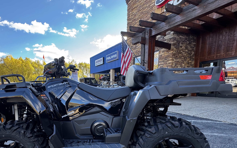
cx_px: 96
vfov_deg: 60.0
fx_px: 123
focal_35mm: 19
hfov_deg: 87.0
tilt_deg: -10.4
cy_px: 104
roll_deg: +1.4
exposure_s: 1/99
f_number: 2.2
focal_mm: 2.22
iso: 50
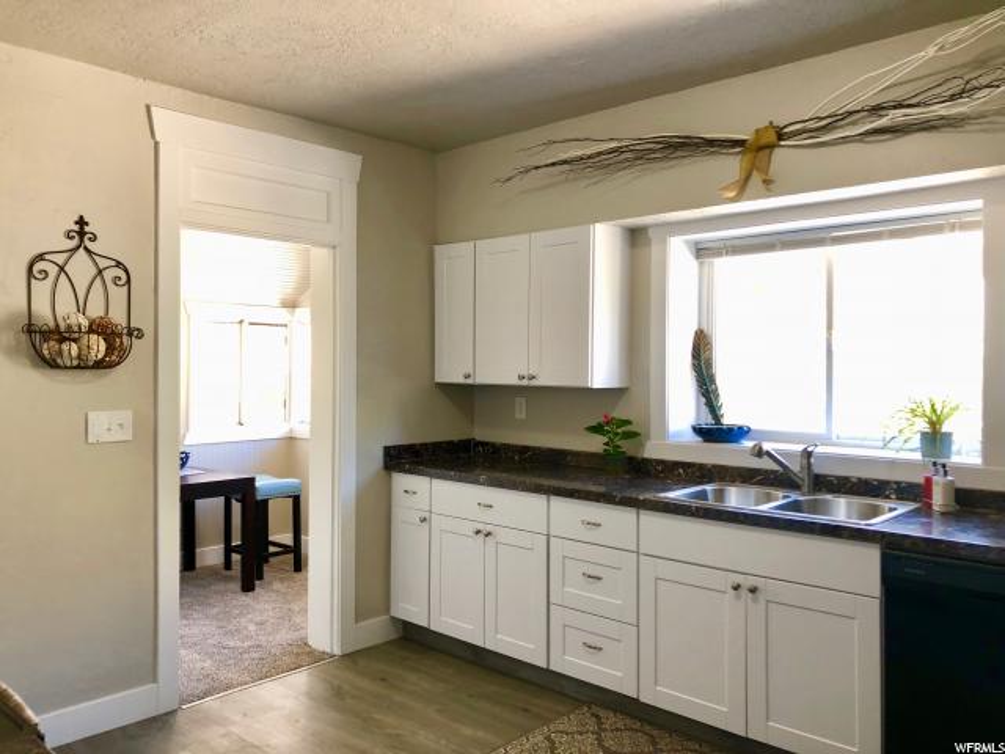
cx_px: 502
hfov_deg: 63.4
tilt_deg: -2.2
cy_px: 377
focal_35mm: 28
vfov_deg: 49.7
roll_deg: +0.0
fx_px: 813
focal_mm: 3.99
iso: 40
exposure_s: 1/24
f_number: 1.8
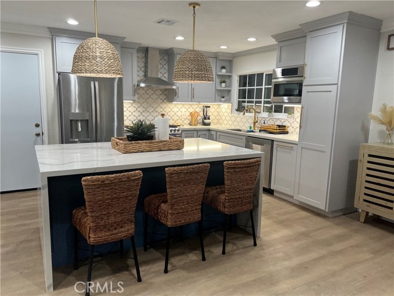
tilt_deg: -8.4
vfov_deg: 53.1
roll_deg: -1.5
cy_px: 148
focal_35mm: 26
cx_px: 197
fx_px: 296
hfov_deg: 67.3
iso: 80
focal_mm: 5.7
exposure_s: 1/120
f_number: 1.5
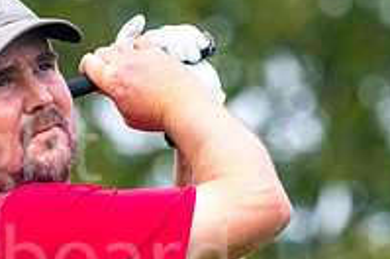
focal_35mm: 1726
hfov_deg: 1.2
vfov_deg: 0.8
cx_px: 41
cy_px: 161
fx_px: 18668
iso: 200
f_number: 5.6
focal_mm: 300
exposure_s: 1/640
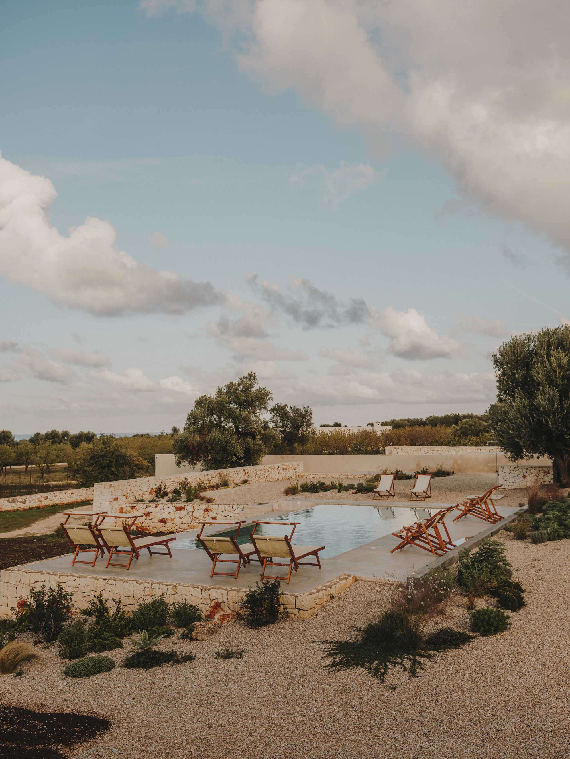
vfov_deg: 54.0
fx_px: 747
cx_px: 285
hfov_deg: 41.8
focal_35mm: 34
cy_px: 380
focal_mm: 42.5
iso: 100
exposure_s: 1/210
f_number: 5
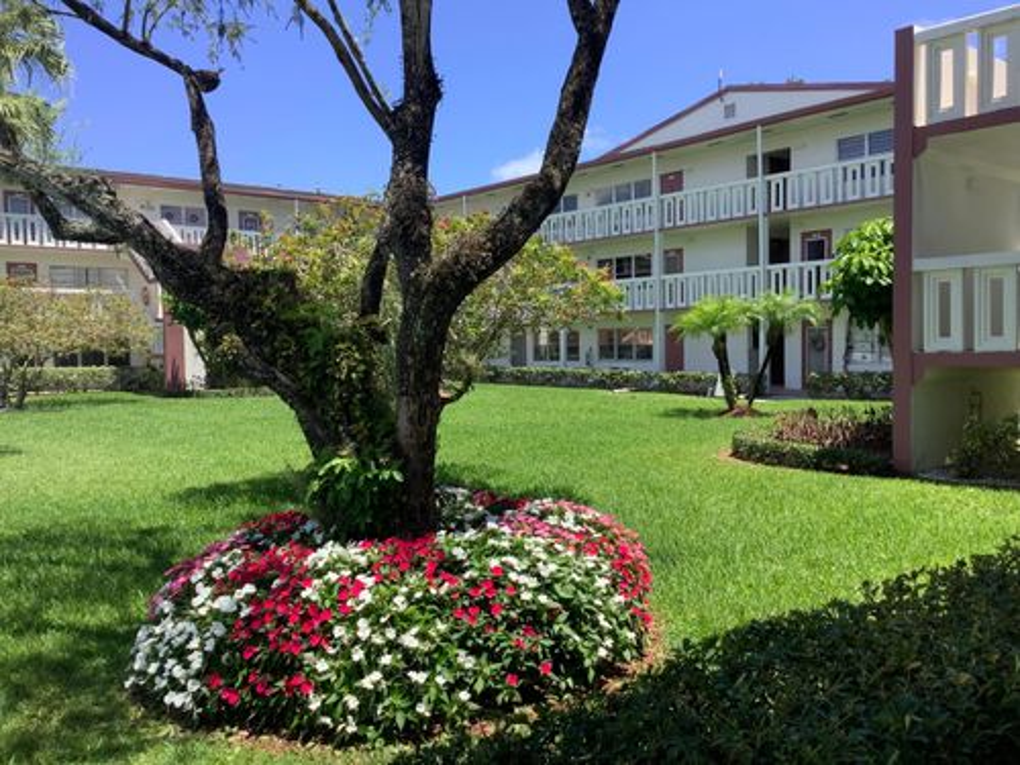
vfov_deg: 45.4
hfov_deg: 58.4
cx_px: 510
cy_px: 382
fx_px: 913
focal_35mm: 31
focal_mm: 3.3
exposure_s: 1/715
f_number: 2.4
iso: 25
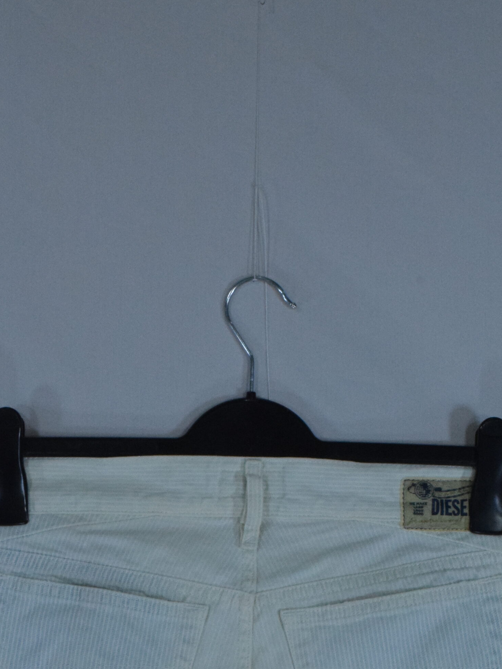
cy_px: 599
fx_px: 2281
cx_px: 230
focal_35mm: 118
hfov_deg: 12.6
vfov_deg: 16.5
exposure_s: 1/200
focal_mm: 40
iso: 3200
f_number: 25
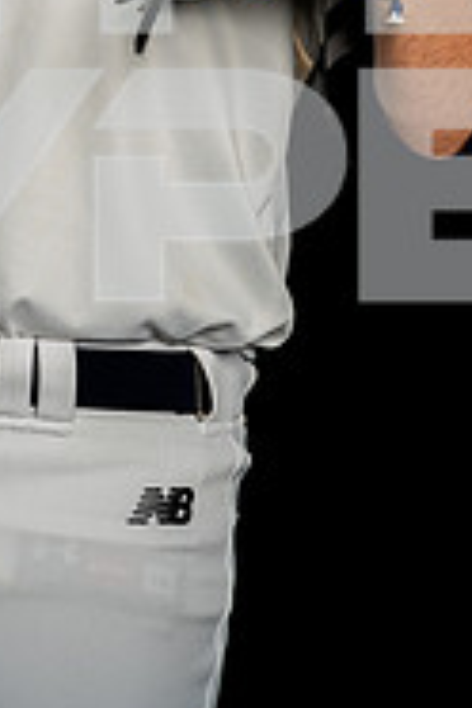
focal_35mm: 169
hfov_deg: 8.1
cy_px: -80
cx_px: 57
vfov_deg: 12.0
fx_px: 3323
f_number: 8
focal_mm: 70
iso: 125
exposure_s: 1/250
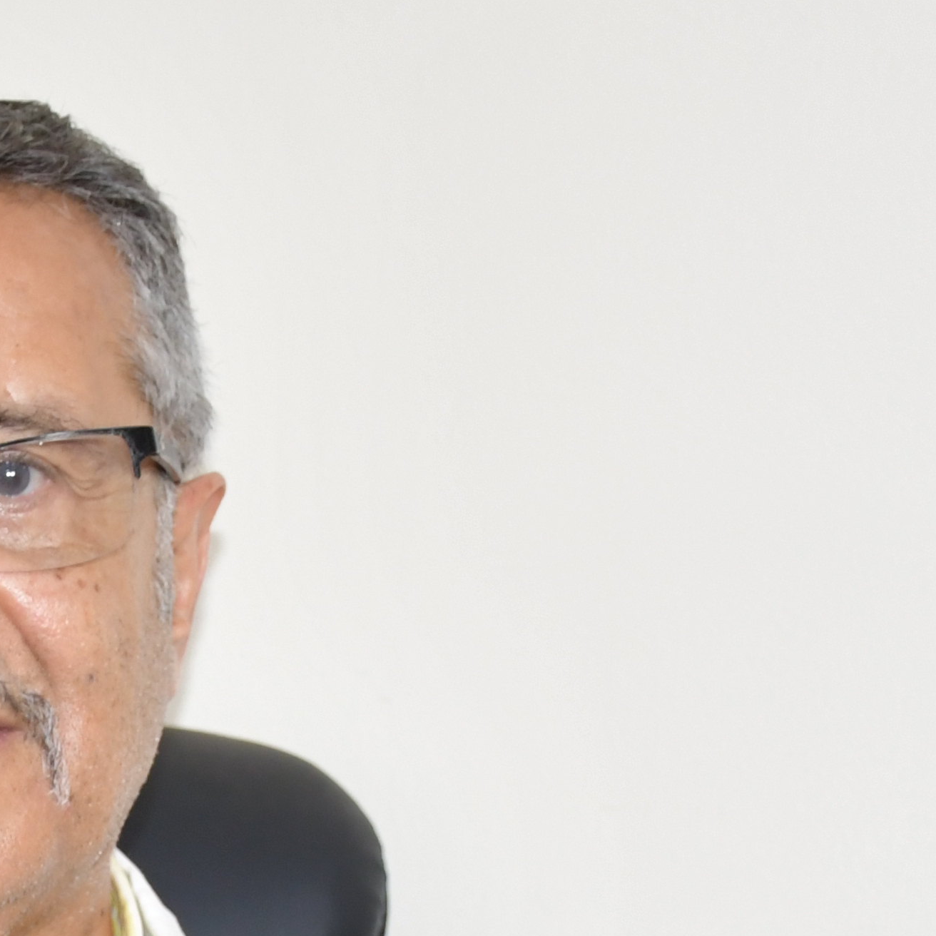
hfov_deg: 9.4
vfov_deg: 9.4
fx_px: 5629
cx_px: -178
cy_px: 1002
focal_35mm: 184
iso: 800
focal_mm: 34
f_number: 5
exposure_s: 1/60
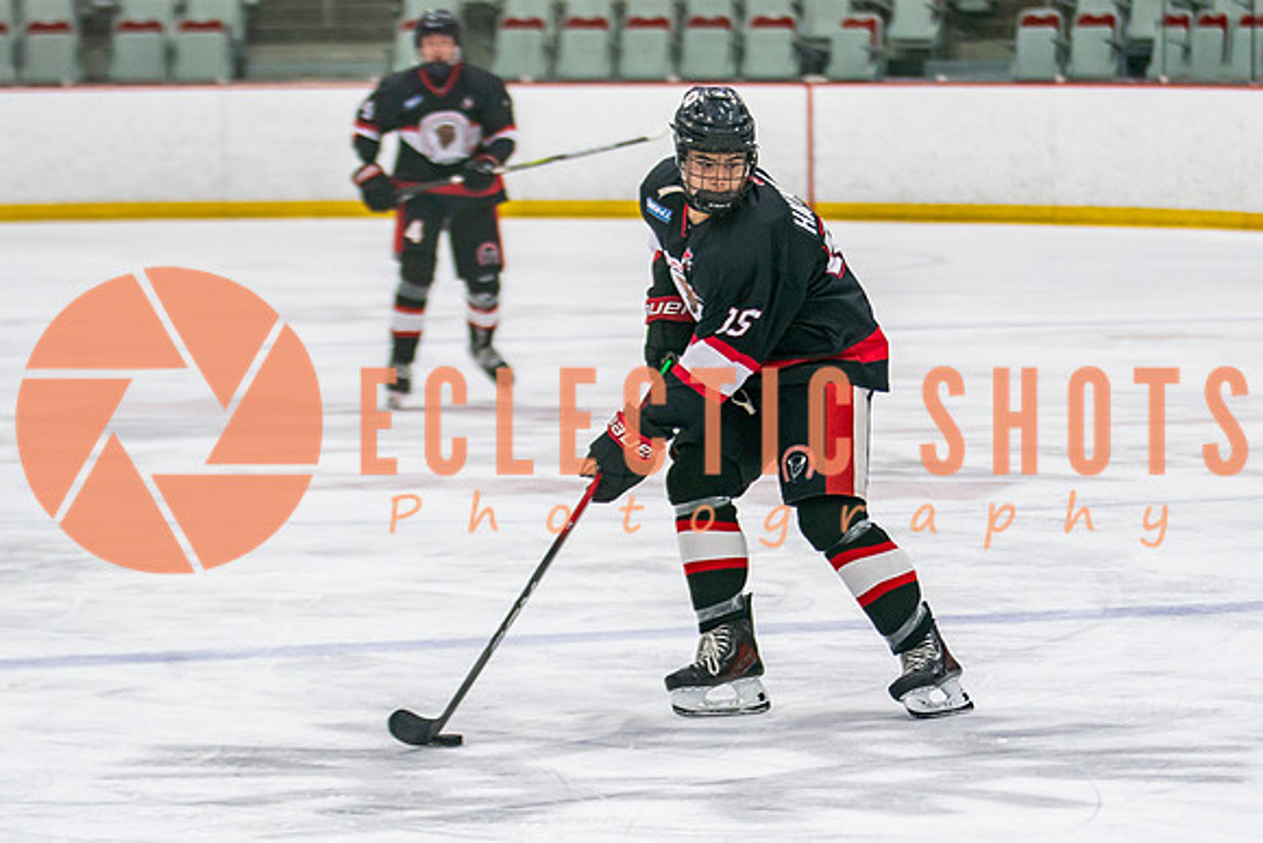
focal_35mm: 218
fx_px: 7651
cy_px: 505
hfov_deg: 9.4
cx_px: 880
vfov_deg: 6.3
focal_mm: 100
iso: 640
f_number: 2.8
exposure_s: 1/640
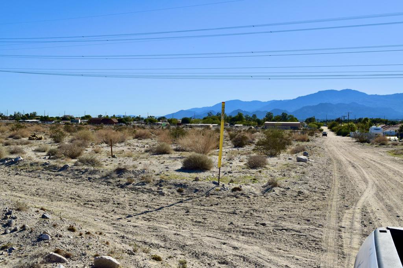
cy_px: 134
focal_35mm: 42
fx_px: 470
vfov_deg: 31.9
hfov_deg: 46.4
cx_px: 202
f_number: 8
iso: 400
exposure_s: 1/2000
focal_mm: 28
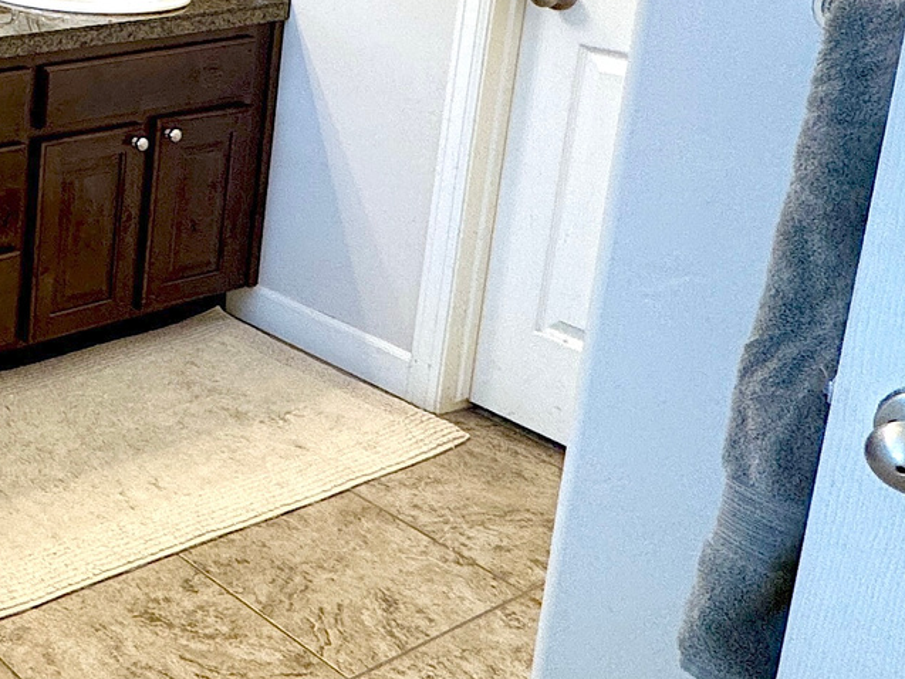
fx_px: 1177
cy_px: -10
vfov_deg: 29.9
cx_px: -351
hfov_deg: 30.3
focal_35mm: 45
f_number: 2.2
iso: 125
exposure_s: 1/120
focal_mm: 2.22
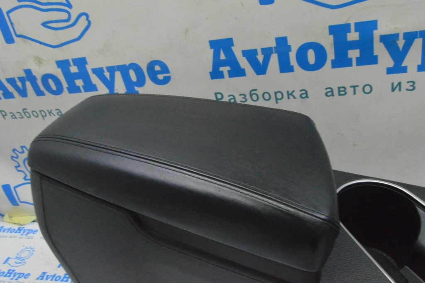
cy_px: 142
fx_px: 407
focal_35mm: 34
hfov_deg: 55.1
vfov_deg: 38.3
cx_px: 212
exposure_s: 1/20
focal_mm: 23
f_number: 20
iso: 6400
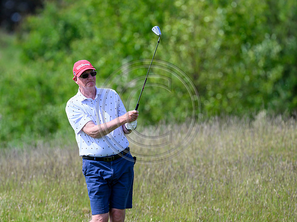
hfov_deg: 3.6
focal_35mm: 546
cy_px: 113
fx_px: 4678
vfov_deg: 2.7
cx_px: 135
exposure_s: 1/4000
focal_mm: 400
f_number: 4
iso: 500
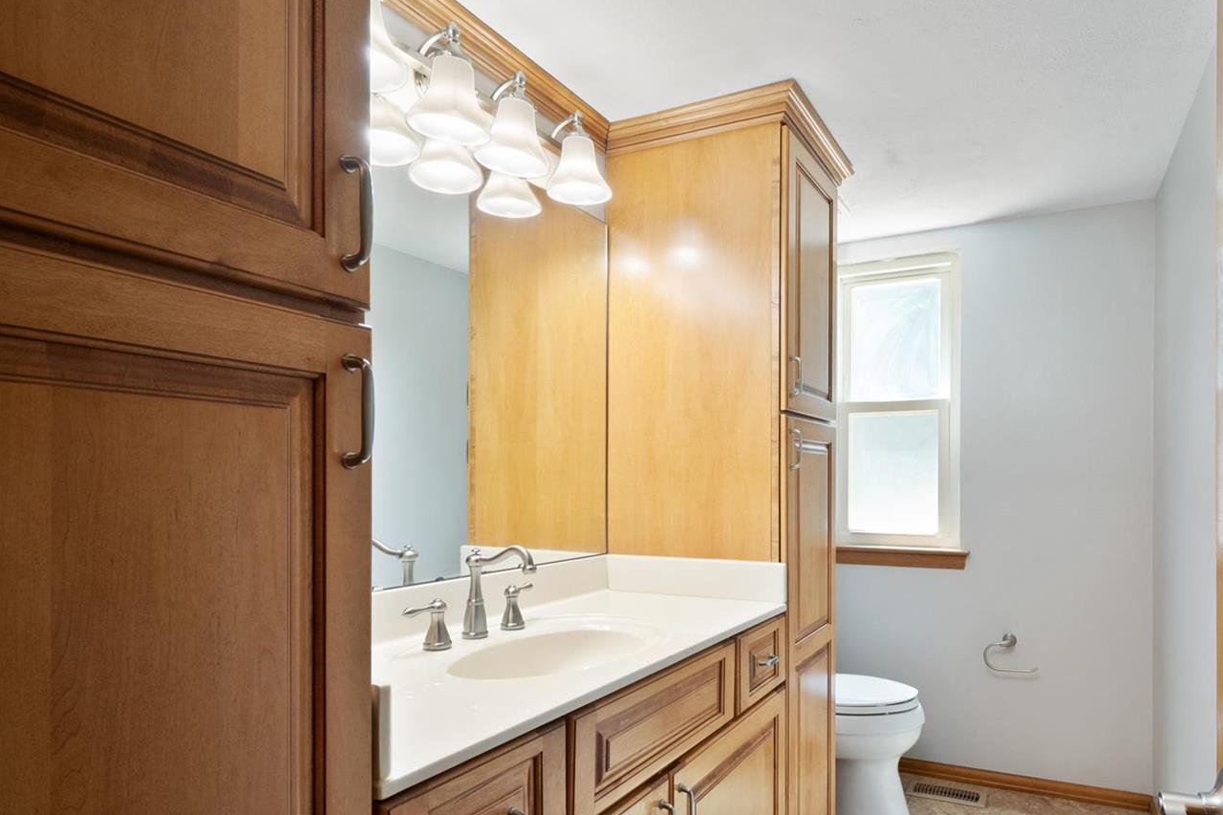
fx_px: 679
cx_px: 719
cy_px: 498
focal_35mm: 20
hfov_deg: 83.2
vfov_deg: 61.3
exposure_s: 1/8
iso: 400
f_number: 8
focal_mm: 8
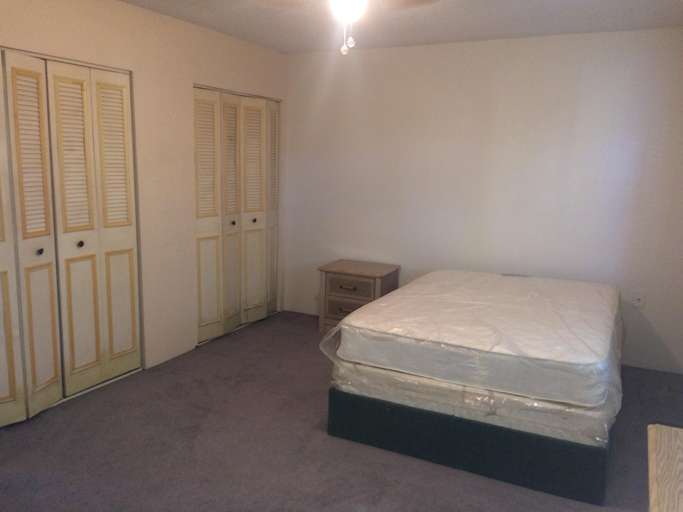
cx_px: 342
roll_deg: -1.7
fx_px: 572
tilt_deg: -10.3
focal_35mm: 29
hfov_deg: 61.7
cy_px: 256
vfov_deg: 48.2
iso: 160
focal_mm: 4.15
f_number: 2.2
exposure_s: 1/16
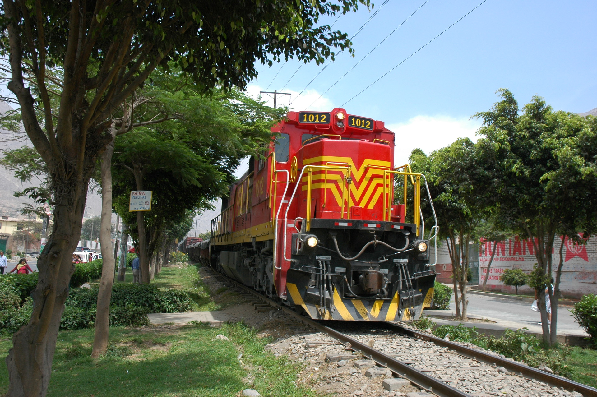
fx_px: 547
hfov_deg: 57.3
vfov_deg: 39.9
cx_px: 298
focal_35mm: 33
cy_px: 198
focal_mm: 22
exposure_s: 1/320
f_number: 9
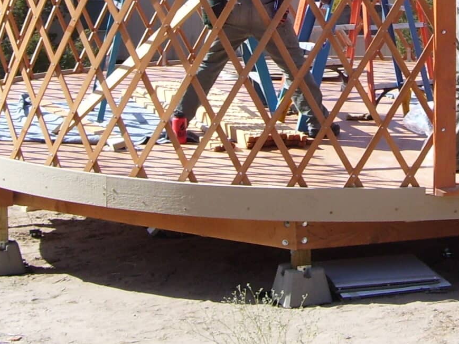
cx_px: 331
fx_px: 1406
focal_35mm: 106
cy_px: -30
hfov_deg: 18.5
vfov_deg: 13.7
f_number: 5.6
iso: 80
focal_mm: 7.6
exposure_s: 1/350
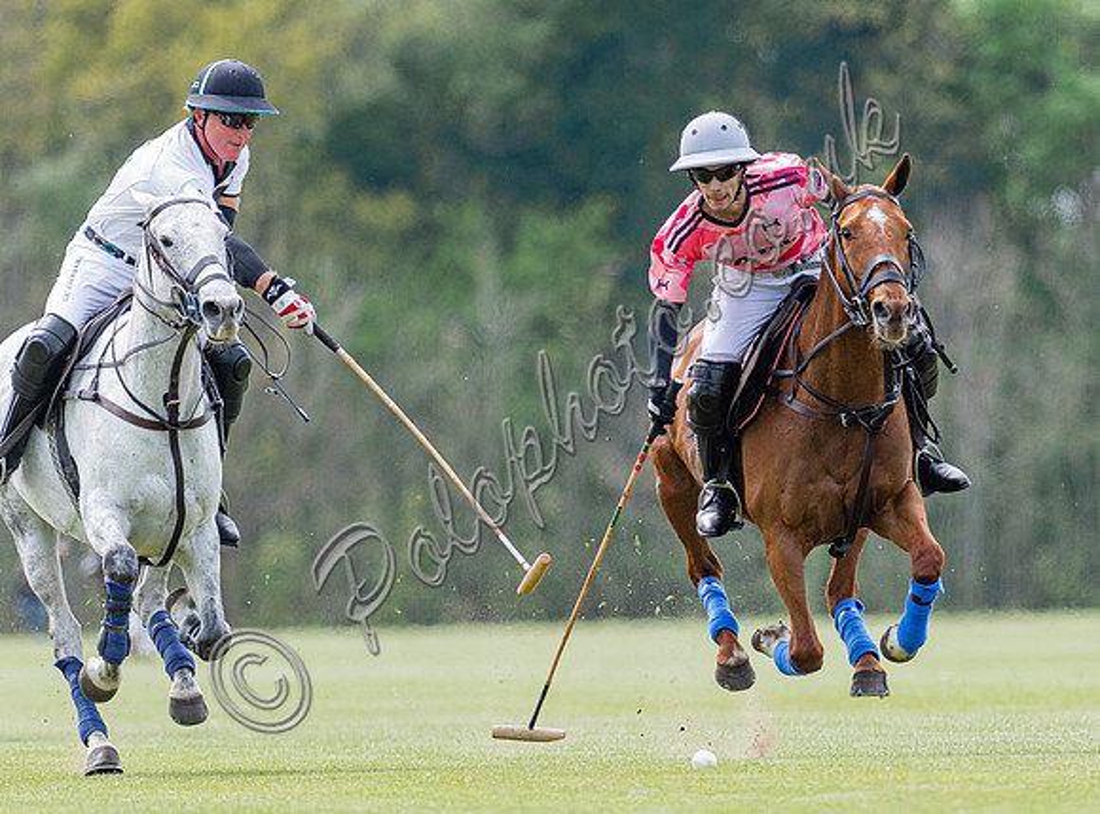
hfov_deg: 3.1
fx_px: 20542
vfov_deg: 2.3
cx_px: 822
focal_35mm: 650
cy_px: 472
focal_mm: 300
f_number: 3.2
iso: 400
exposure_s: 1/2500
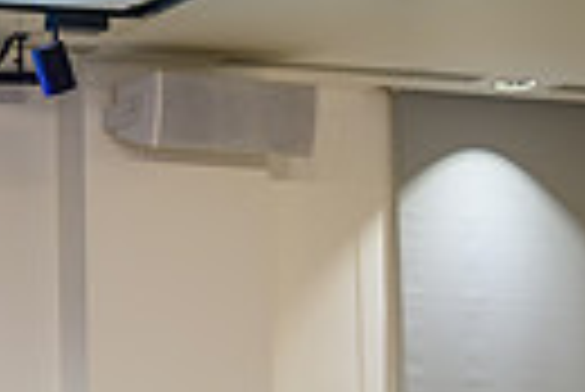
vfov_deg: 6.1
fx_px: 3644
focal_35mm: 224
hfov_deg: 8.9
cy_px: 507
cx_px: -396
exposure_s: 1/200
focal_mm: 50
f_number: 2.2
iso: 280
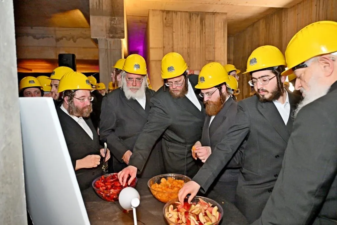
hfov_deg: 73.7
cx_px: 168
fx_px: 225
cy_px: 112
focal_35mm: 24
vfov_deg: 53.1
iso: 1600
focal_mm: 24
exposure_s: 1/200
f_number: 4
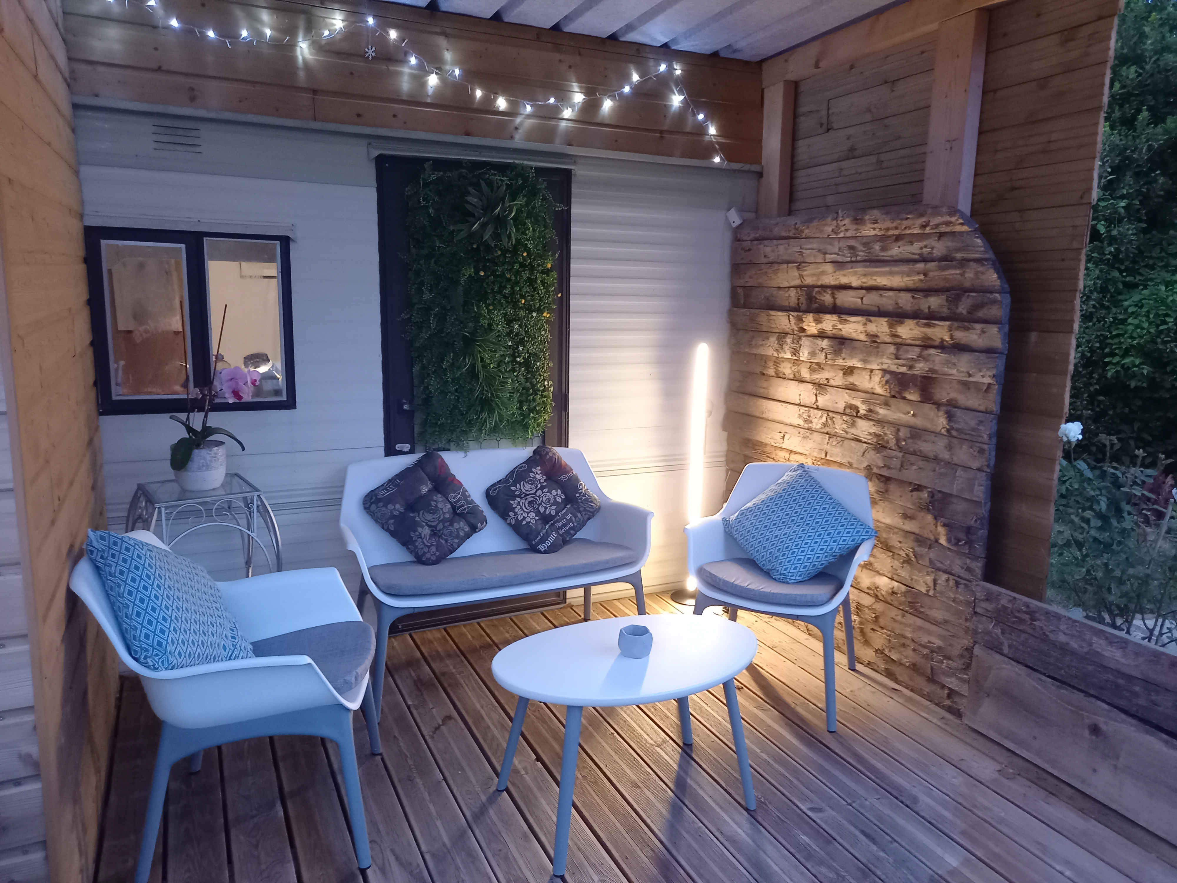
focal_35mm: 25
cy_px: 442
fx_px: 850
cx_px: 588
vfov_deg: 54.9
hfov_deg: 69.4
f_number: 2
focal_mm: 4.6
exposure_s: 1/25
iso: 1000
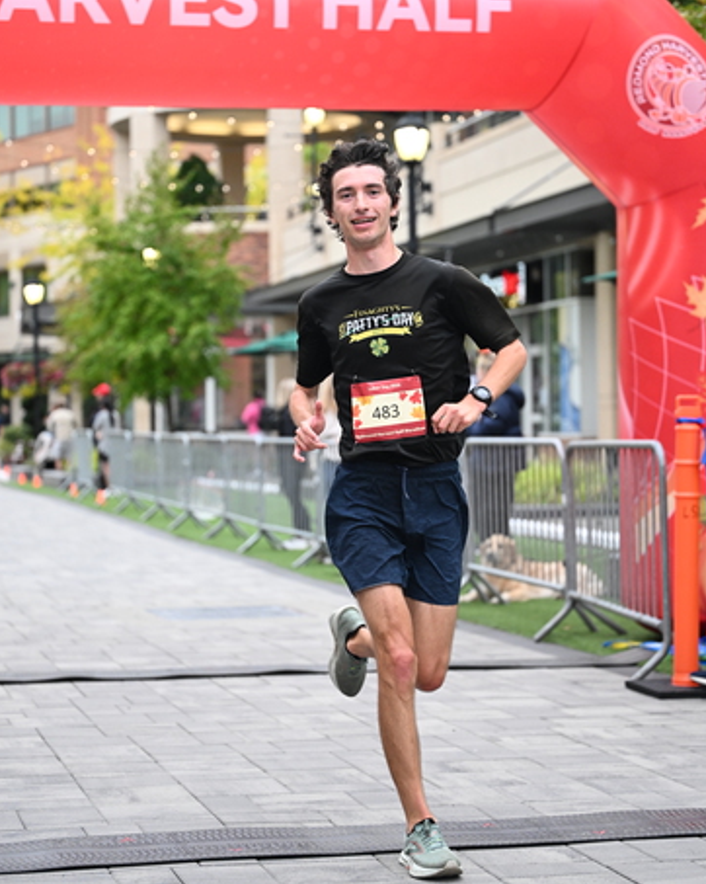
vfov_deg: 23.6
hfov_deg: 18.9
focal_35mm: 81
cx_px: 354
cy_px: 410
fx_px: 2117
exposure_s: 1/1000
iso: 1600
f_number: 2.8
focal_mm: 71
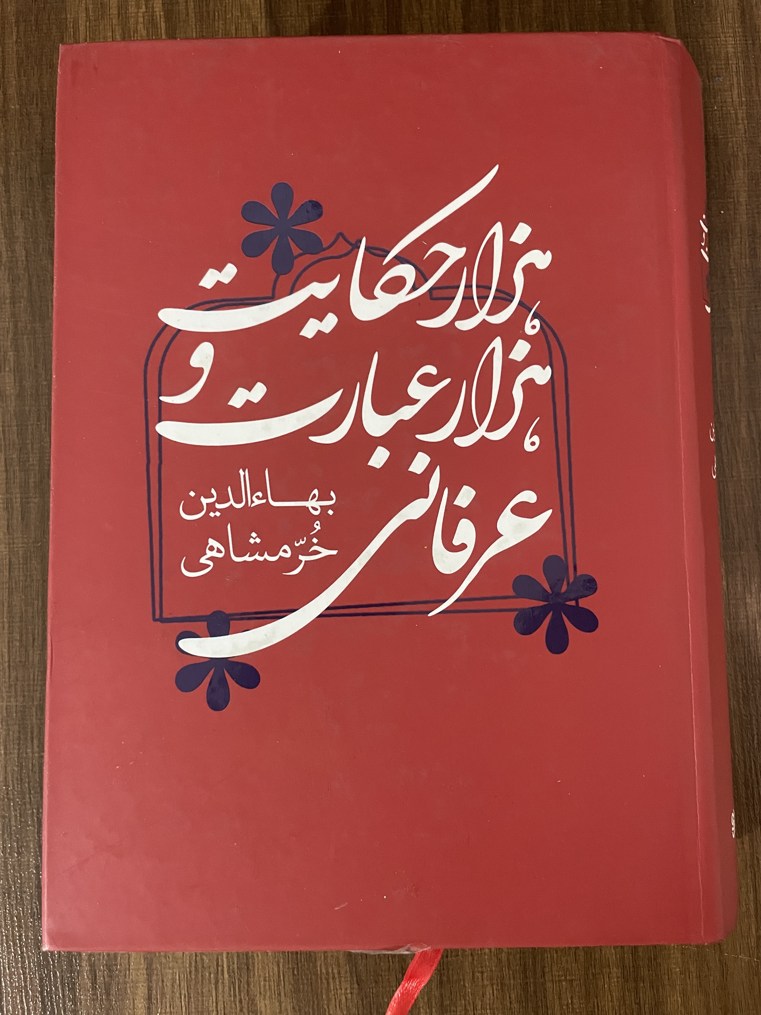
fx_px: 762
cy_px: 508
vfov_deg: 67.3
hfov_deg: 53.1
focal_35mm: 26
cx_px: 380
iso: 640
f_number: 1.6
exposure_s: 1/30
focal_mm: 4.2
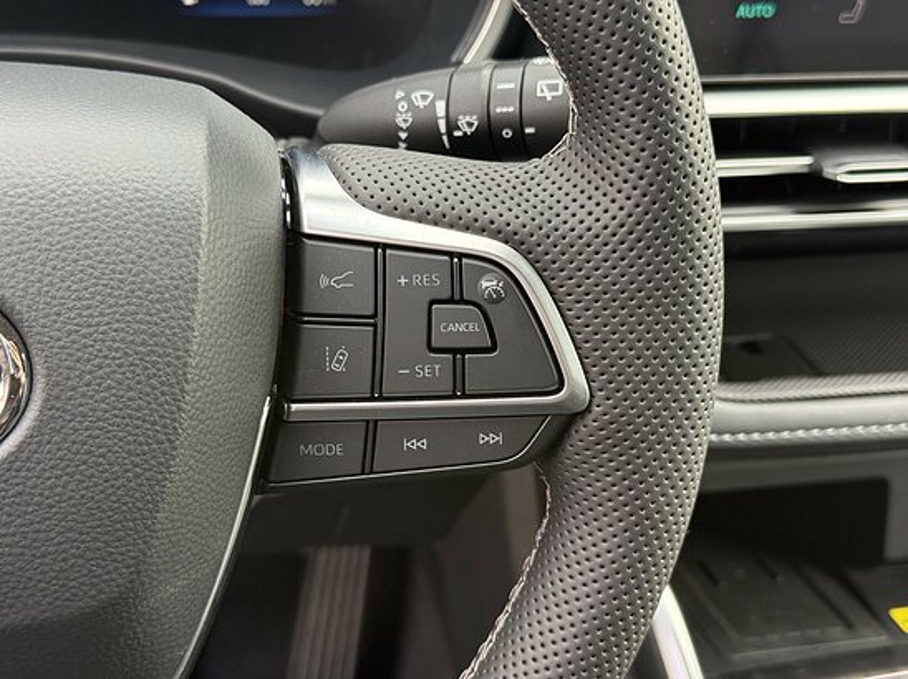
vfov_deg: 30.2
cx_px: 454
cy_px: 340
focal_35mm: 48
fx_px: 1258
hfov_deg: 39.7
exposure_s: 1/78
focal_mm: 6.76
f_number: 1.78
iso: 100
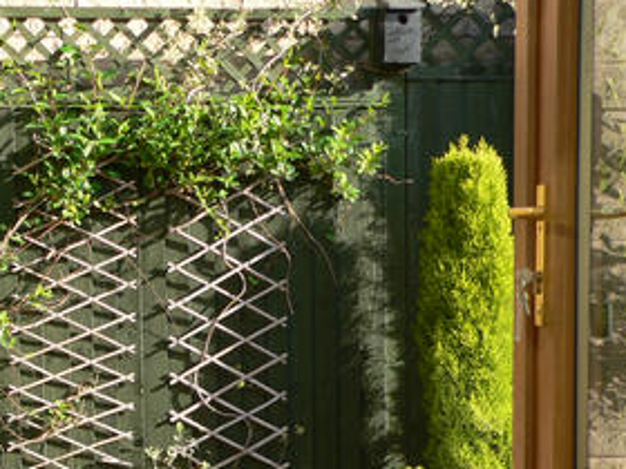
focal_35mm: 86
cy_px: 418
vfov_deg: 16.9
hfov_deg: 22.4
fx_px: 1555
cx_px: 101
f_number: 4
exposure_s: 1/125
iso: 80
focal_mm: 7.8
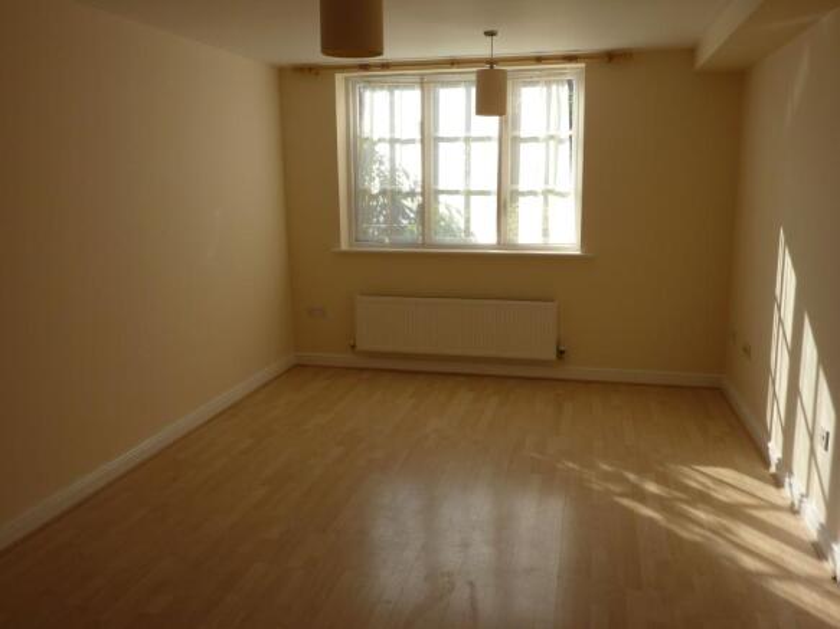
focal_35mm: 29
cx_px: 420
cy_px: 314
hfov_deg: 61.7
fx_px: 704
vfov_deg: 48.2
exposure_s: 1/125
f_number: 4
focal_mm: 4.7
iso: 80
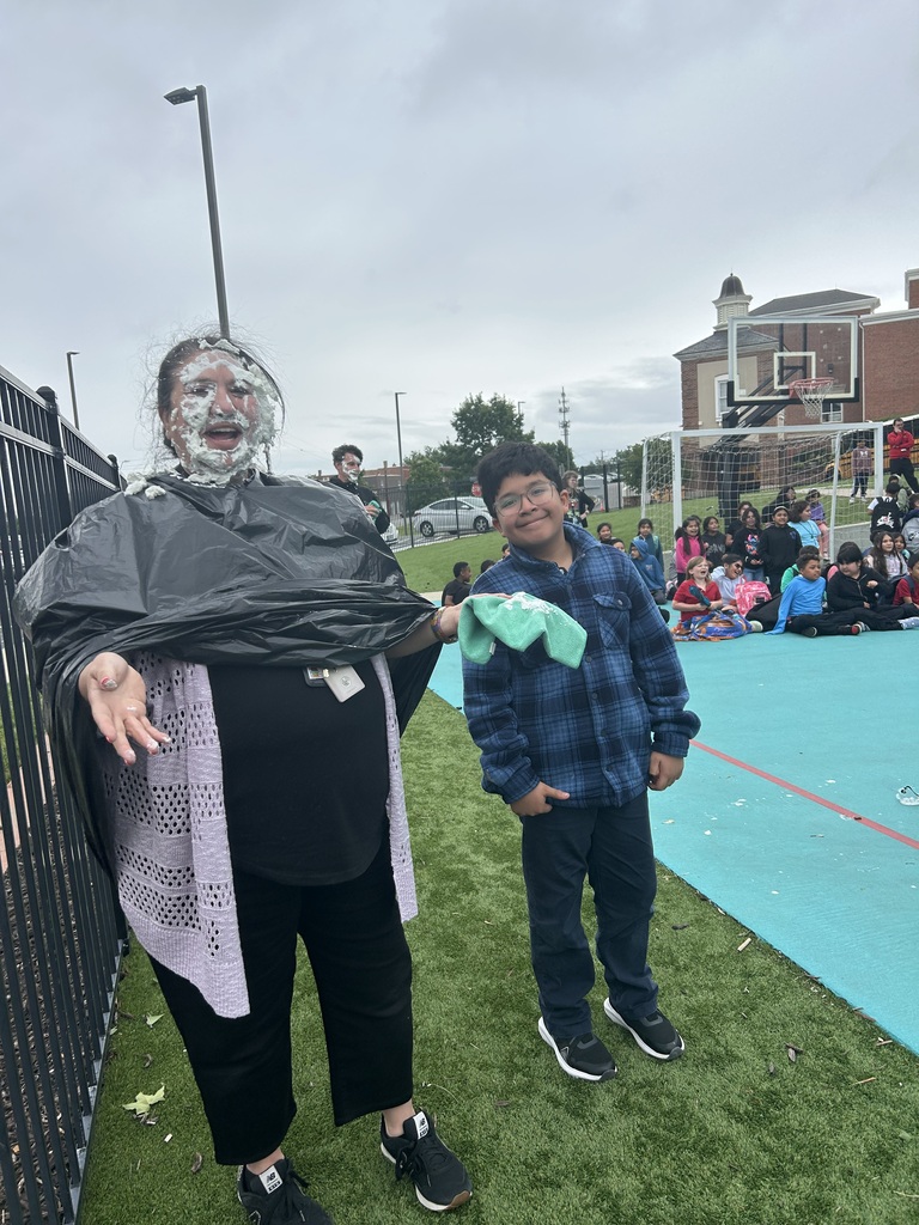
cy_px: 612
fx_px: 920
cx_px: 460
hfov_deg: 53.1
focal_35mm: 26
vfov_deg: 67.3
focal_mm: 5.7
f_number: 1.5
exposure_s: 1/2762
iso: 50
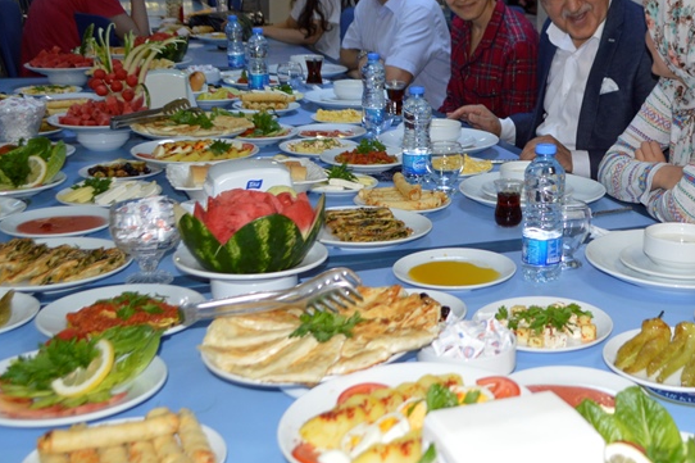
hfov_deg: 37.6
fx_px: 984
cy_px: 173
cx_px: 550
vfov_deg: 26.4
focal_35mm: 51
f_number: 3.5
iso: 450
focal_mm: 18
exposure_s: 1/60
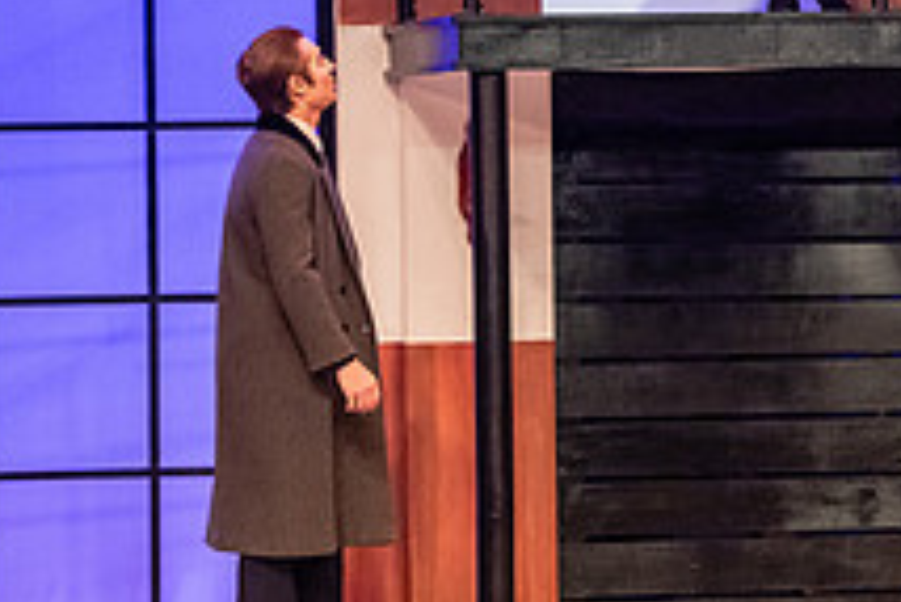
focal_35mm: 266
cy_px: -15
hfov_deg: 7.7
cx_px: 766
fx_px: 6662
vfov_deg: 5.2
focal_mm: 98
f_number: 3.5
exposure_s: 1/200
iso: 3200
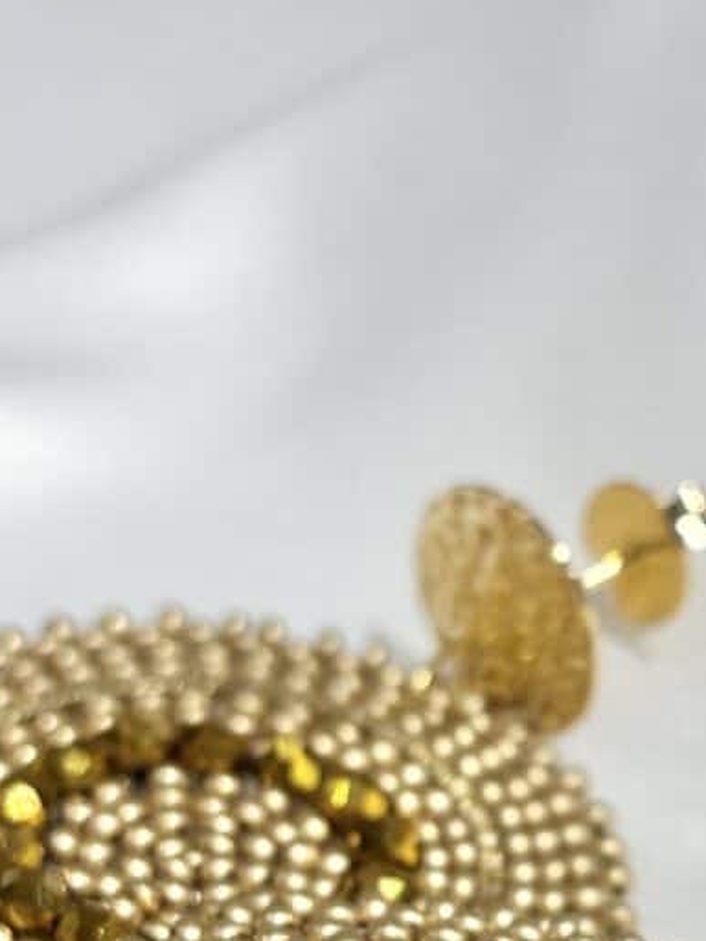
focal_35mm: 104
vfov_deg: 18.6
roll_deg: +3.5
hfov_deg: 14.1
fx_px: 2828
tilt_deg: -26.1
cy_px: 862
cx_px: 572
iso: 32
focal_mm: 5.96
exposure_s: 1/190
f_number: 1.6
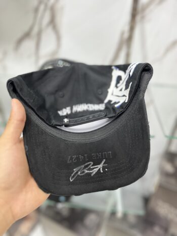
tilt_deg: -33.0
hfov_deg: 53.0
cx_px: 88
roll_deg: -1.4
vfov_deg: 67.3
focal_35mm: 26
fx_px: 177
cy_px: 118
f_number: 1.6
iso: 500
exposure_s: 1/40
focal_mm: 5.1
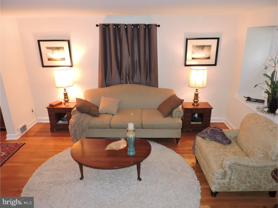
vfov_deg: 56.8
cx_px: 139
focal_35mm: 24
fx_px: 193
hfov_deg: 71.6
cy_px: 104
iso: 400
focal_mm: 4.3
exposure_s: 1/20
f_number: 3
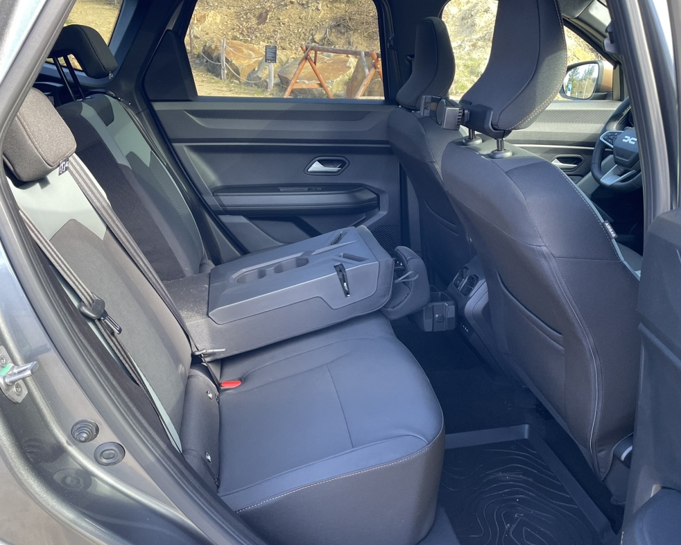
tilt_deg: -19.7
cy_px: 243
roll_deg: +0.3
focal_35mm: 31
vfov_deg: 47.0
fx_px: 625
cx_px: 371
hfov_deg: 57.1
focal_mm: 4.2
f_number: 1.6
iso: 100
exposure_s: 1/121
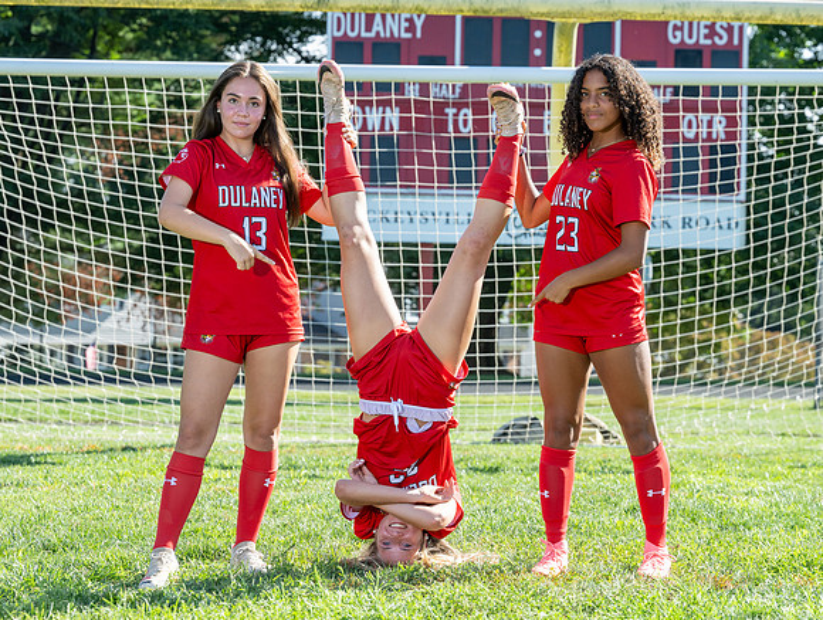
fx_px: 3133
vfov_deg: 11.3
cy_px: 231
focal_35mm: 132
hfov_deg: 15.0
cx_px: 445
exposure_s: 1/320
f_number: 5
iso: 100
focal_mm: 86
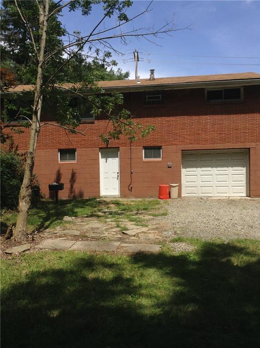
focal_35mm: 33
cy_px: 174
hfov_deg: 42.8
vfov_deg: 55.4
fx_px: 332
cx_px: 130
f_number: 2.4
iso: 25
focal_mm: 3.3
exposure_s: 1/1233
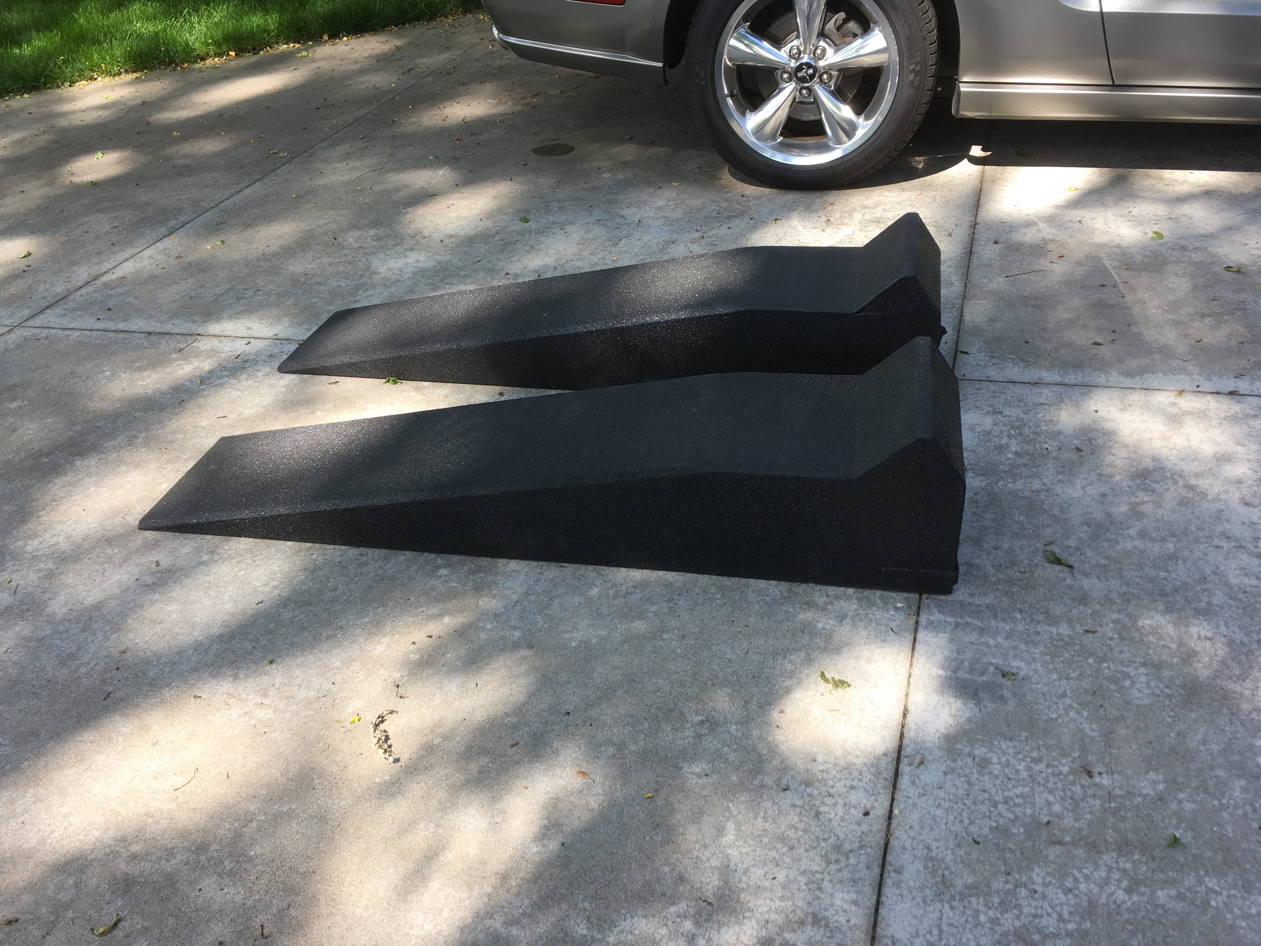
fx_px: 1056
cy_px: 473
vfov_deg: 48.2
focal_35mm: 29
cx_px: 630
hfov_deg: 61.7
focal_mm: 4.15
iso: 25
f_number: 2.2
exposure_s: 1/212
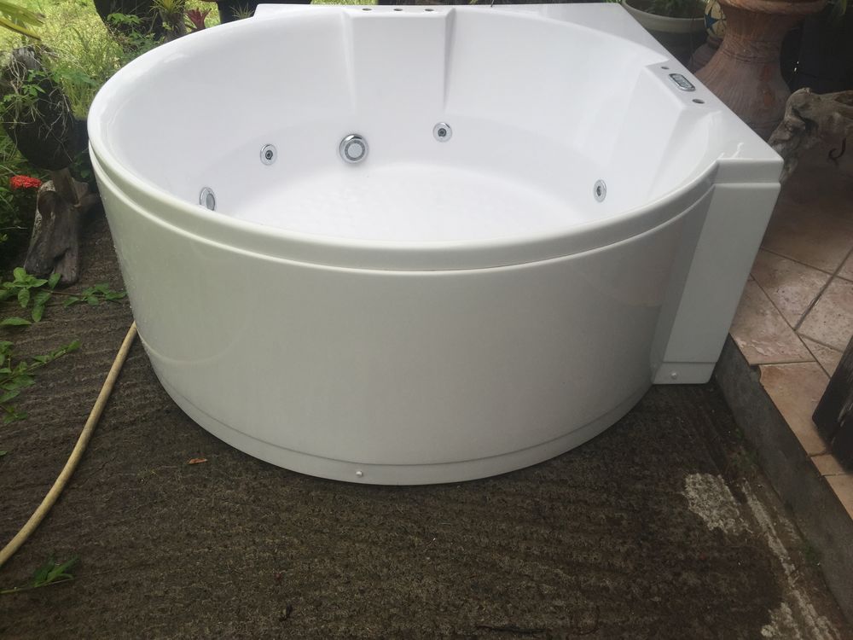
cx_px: 426
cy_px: 320
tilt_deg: -37.5
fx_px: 715
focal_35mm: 29
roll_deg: -3.1
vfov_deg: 48.2
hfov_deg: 61.7
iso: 32
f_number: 2.2
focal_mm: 4.15
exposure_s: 1/1647
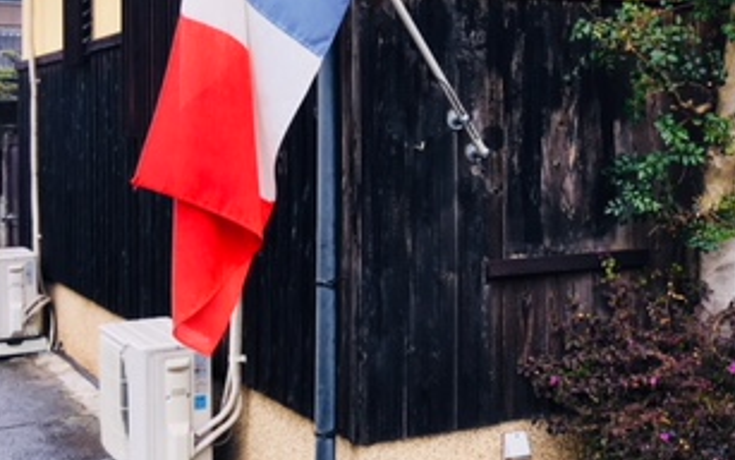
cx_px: 699
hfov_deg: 30.2
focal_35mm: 64
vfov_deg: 20.1
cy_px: 98
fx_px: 1282
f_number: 2.2
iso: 25
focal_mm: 4.15
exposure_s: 1/60
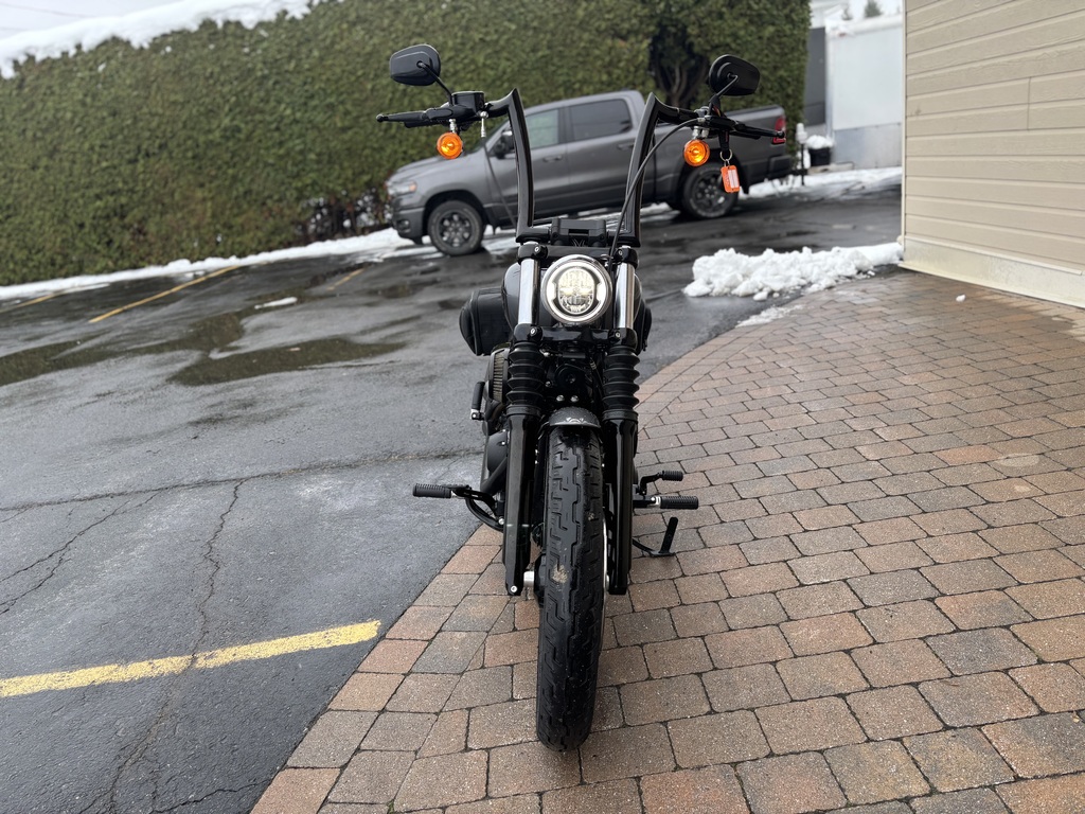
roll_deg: +8.1
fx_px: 815
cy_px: 407
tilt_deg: -17.1
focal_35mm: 26
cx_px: 542
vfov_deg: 53.1
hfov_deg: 67.3
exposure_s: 1/206
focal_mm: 5.96
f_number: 1.6
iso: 40
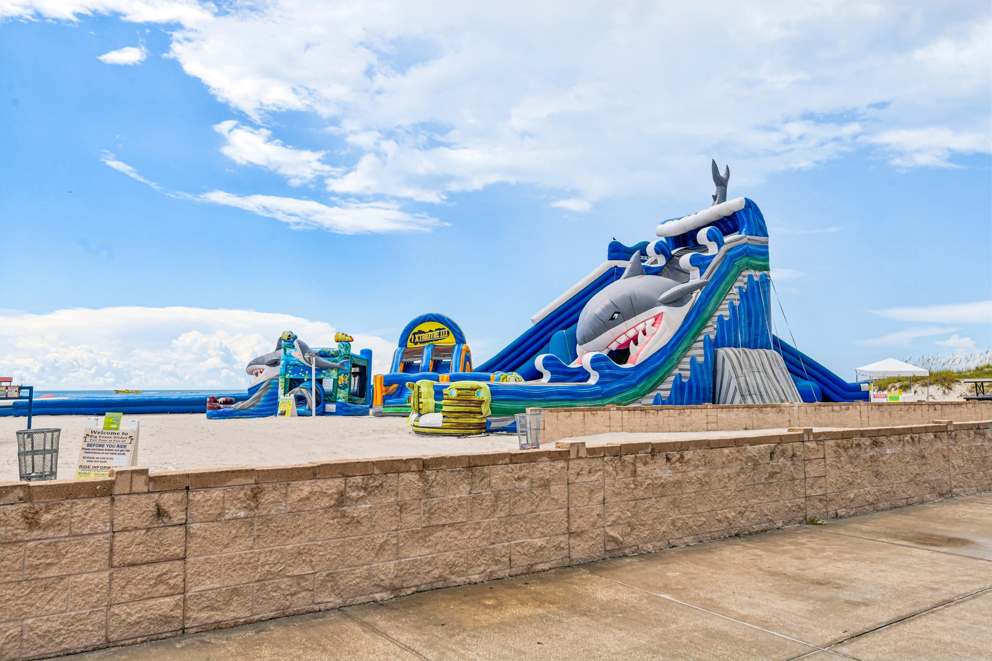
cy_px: 330
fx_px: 716
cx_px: 496
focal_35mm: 26
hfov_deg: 69.4
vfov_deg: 49.5
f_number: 8
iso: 400
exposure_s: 1/2000
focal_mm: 26
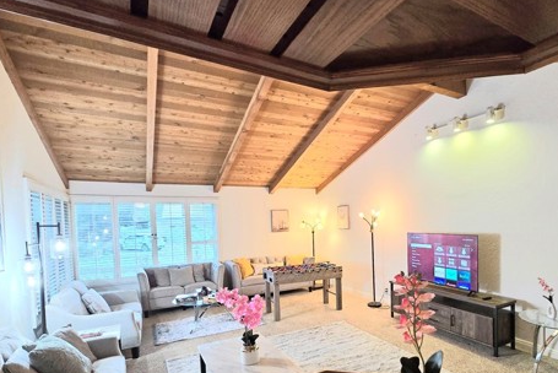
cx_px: 341
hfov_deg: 85.5
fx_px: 295
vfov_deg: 63.8
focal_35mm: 19
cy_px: 232
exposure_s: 1/60.2
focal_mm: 2.2
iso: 400
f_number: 2.2
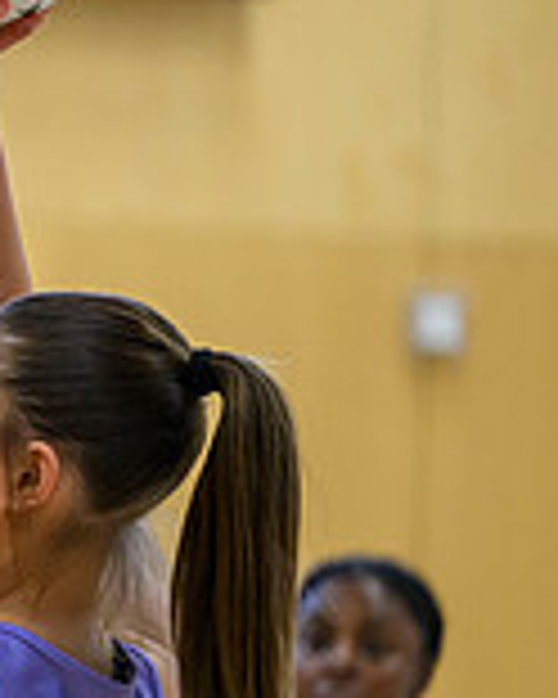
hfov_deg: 3.0
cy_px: 462
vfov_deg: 3.8
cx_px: -698
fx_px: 10507
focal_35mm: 509
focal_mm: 145
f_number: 3.2
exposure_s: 1/1000
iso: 3200
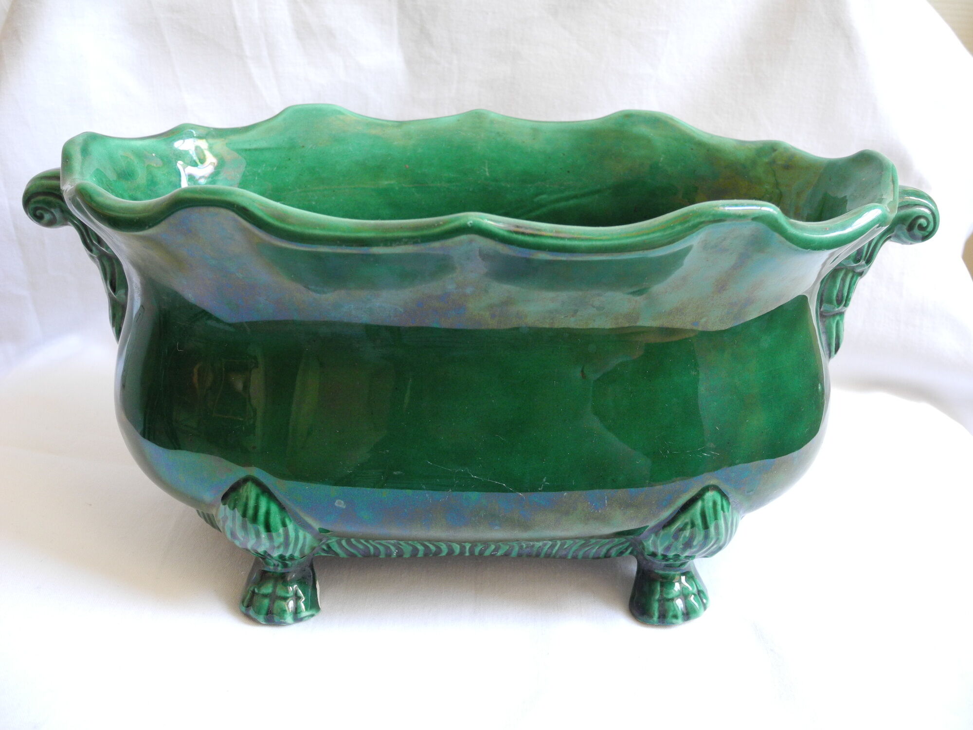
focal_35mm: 28
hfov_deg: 63.4
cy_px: 365
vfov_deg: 49.7
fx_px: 787
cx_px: 486
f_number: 2.8
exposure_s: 1/30
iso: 399
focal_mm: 6
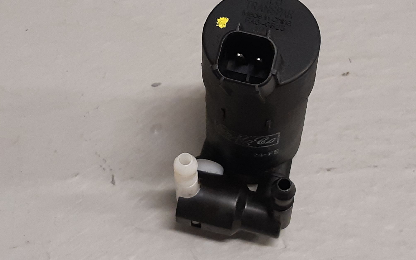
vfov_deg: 44.4
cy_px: 108
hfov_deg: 66.5
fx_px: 317
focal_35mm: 28
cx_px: 209
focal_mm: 3.93
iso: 125
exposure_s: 1/50
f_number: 1.7
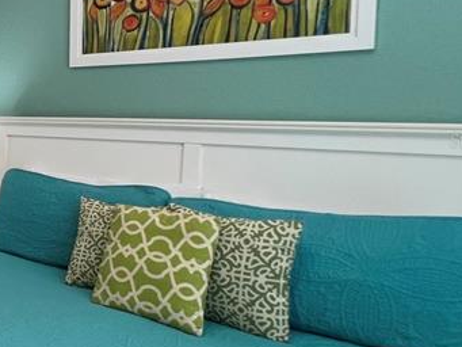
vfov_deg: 36.7
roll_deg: +0.2
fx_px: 521
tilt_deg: -3.7
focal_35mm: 39
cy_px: 140
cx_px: -161
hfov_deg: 32.9
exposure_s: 1/120
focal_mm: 1.57
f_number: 1.8
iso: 160
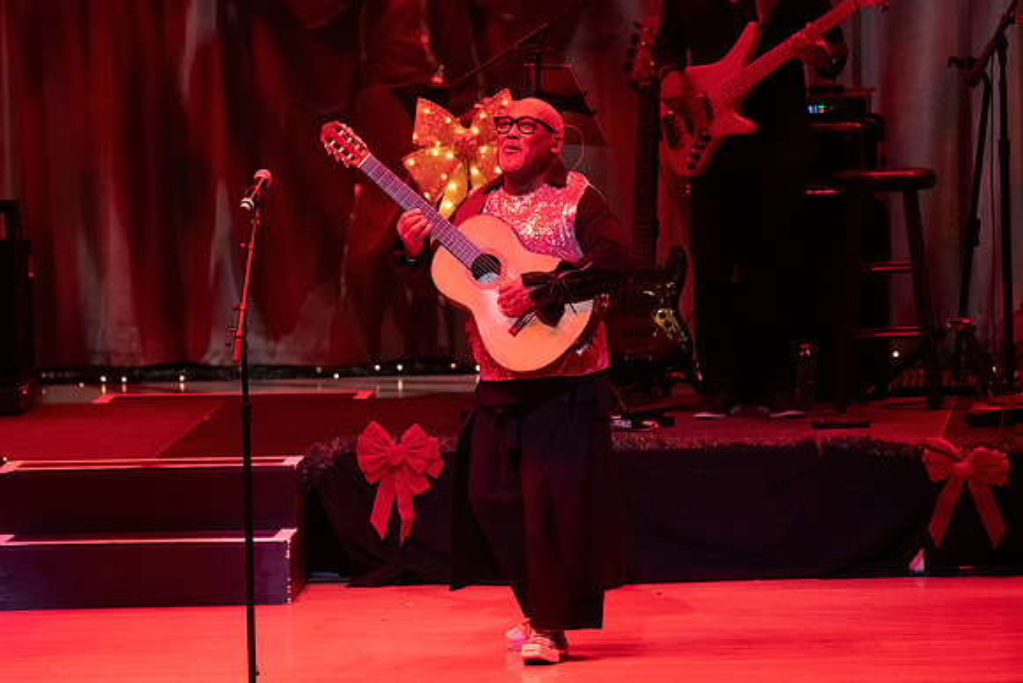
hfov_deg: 5.3
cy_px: 406
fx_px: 10994
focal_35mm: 387
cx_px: 518
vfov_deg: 3.6
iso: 5000
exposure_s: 1/320
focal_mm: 324
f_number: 8
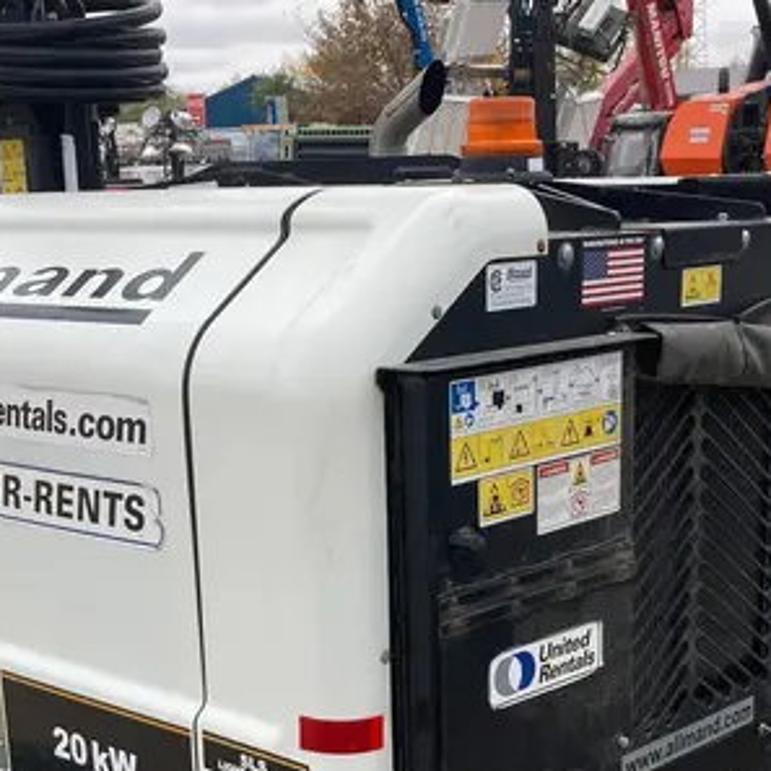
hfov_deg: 28.2
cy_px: 640
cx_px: 395
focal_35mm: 61
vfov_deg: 27.5
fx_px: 1537
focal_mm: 3.99
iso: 20
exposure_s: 1/649
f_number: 1.8
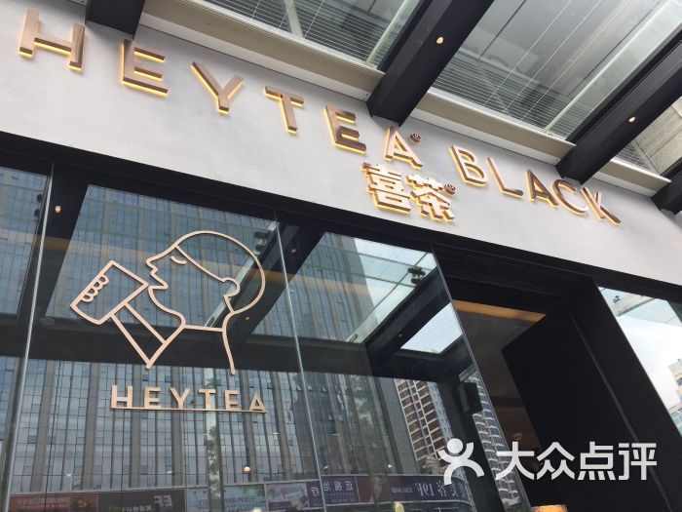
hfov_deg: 61.7
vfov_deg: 48.2
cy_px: 256
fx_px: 571
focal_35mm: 29
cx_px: 341
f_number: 2.2
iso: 32
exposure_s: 1/163
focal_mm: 4.15
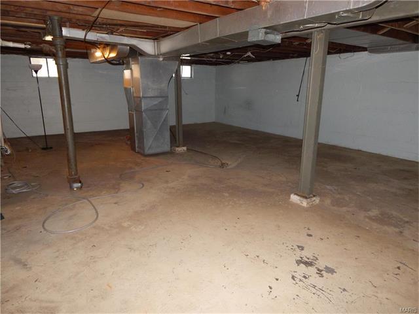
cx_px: 210
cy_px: 157
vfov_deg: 61.1
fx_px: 266
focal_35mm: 22
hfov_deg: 76.4
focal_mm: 4
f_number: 3
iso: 250
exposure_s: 1/30
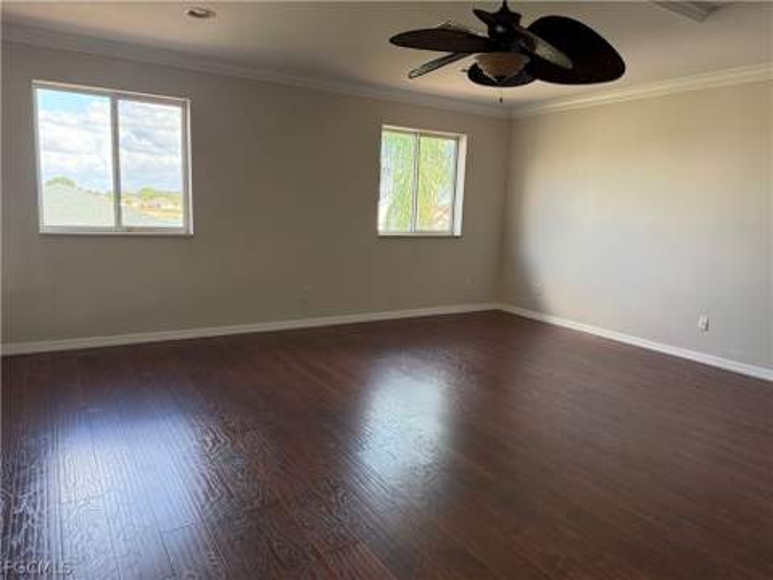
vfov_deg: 56.8
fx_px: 536
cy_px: 290
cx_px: 386
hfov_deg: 71.6
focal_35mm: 24
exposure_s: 1/236
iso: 200
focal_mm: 6.76
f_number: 1.78
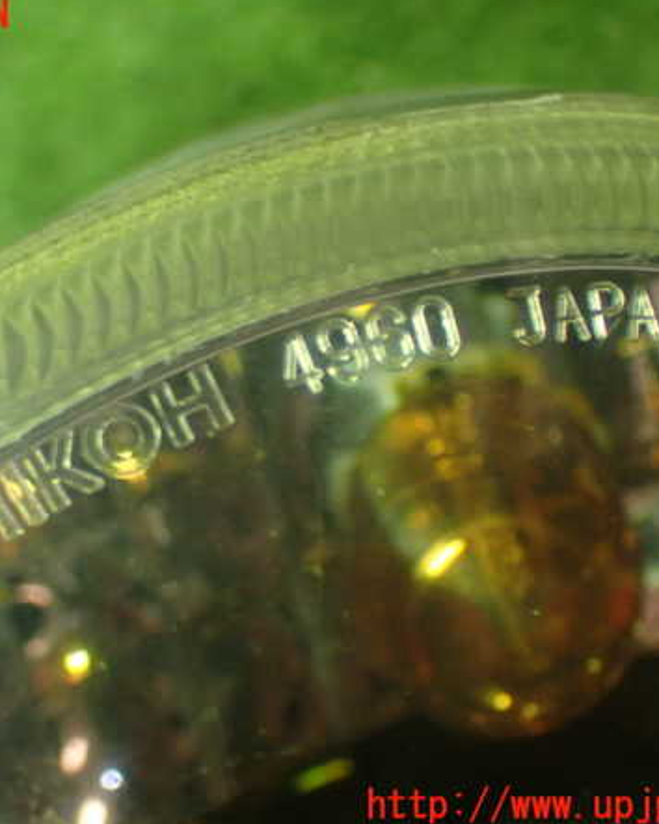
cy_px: 411
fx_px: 2001
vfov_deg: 23.3
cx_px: 229
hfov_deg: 18.7
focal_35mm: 82
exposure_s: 1/15
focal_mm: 11.09
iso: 1000
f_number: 3.6
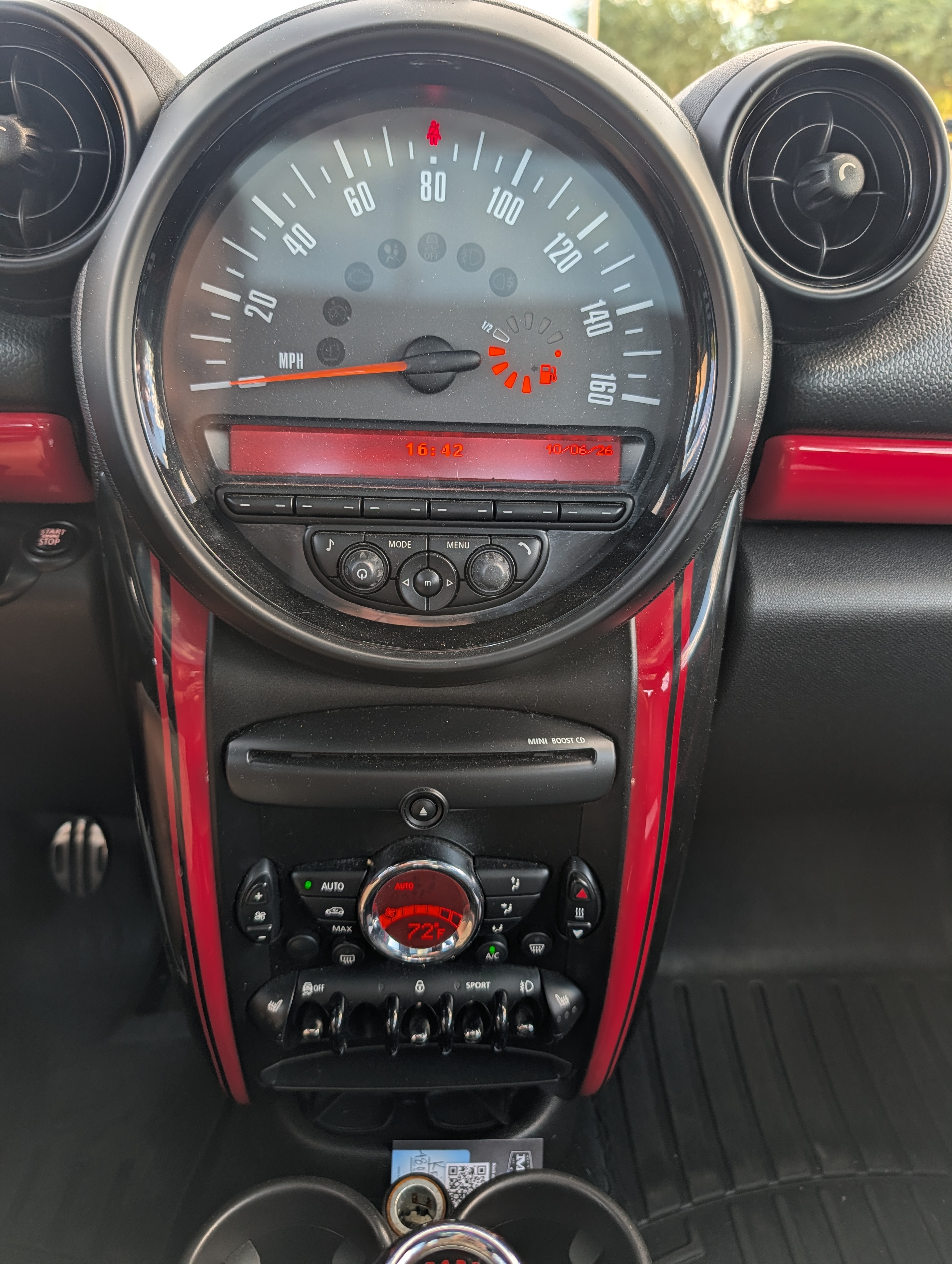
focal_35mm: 24
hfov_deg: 56.9
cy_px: 632
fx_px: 878
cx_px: 476
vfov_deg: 71.5
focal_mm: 6.9
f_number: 1.68
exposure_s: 1/69.9
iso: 19
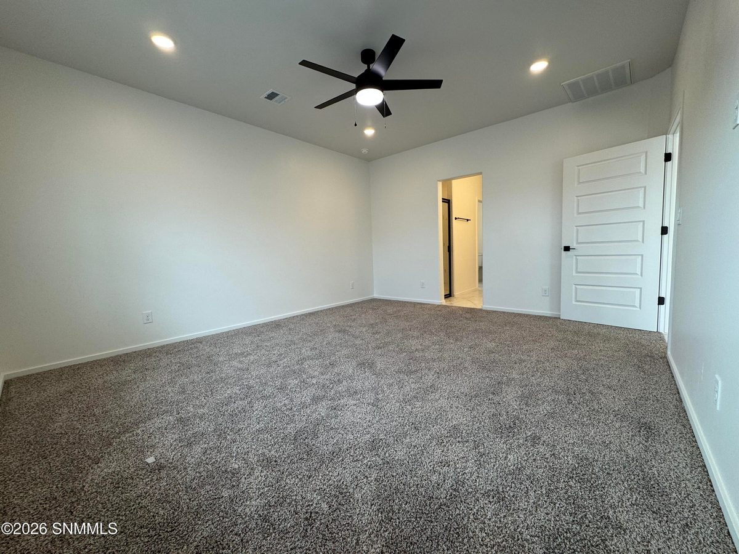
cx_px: 370
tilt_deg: -7.5
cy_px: 277
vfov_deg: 85.7
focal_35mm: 14
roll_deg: +1.9
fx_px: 299
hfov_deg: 102.1
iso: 100
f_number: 2.2
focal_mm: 2.22
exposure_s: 1/120
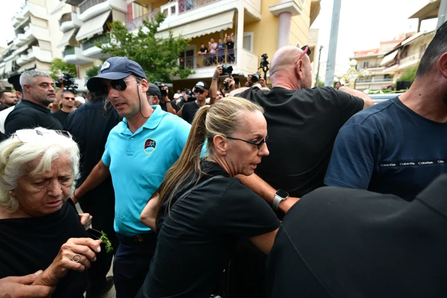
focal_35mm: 17
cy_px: 149
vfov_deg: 70.5
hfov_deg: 93.3
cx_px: 224
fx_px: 211
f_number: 4.5
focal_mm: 17
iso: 800
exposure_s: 1/640
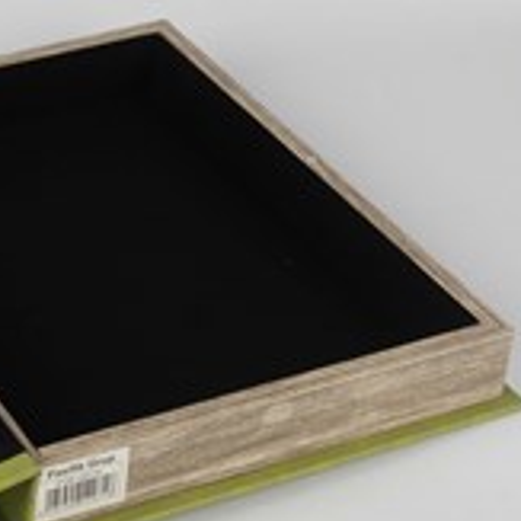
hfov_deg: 12.8
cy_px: 371
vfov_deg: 13.1
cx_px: -86
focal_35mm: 133
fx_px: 2265
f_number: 18
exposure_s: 1/100
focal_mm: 42.5
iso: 100
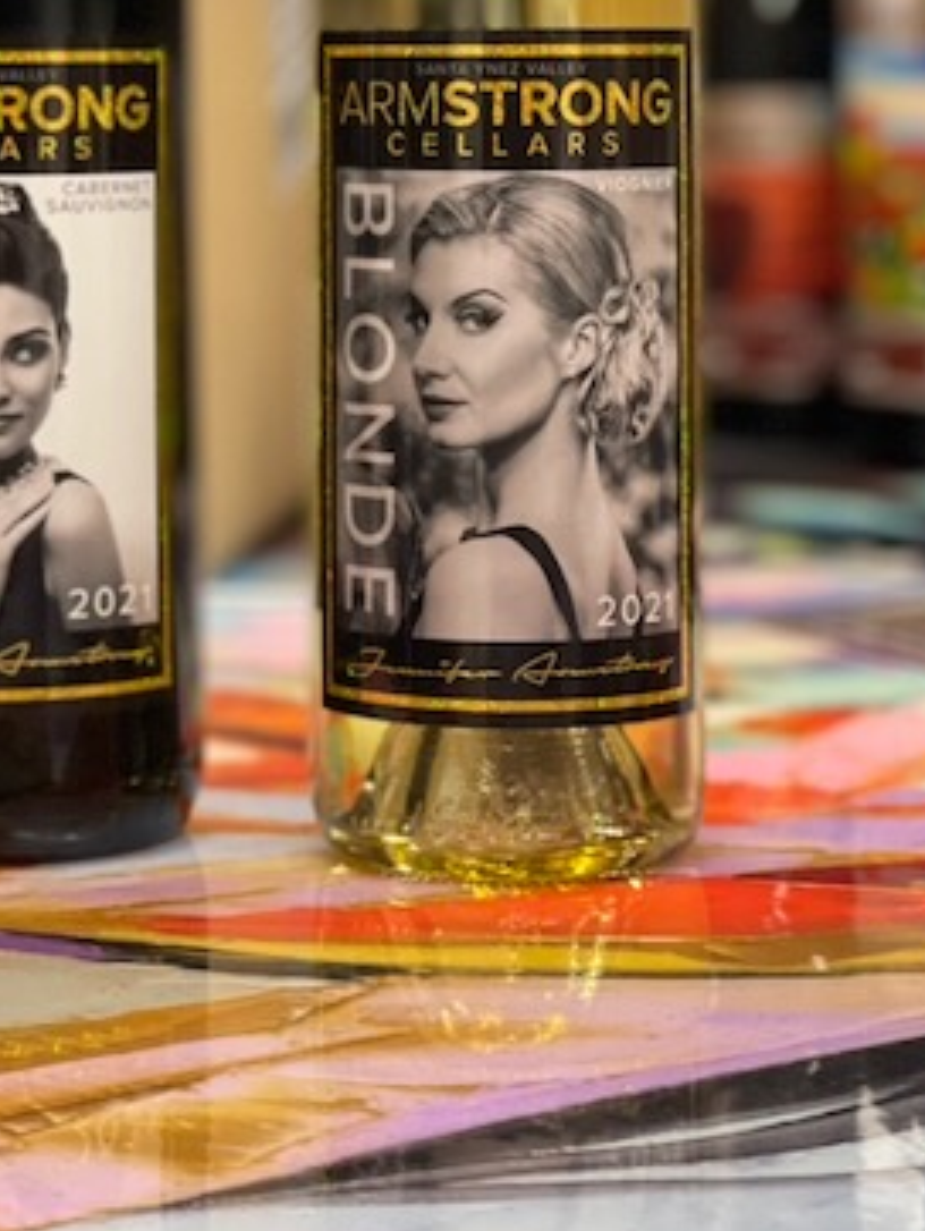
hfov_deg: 13.1
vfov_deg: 17.2
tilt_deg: -1.8
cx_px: 269
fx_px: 4021
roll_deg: +1.1
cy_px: 160
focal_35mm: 113
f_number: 2.2
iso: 400
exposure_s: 1/40
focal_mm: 7.5
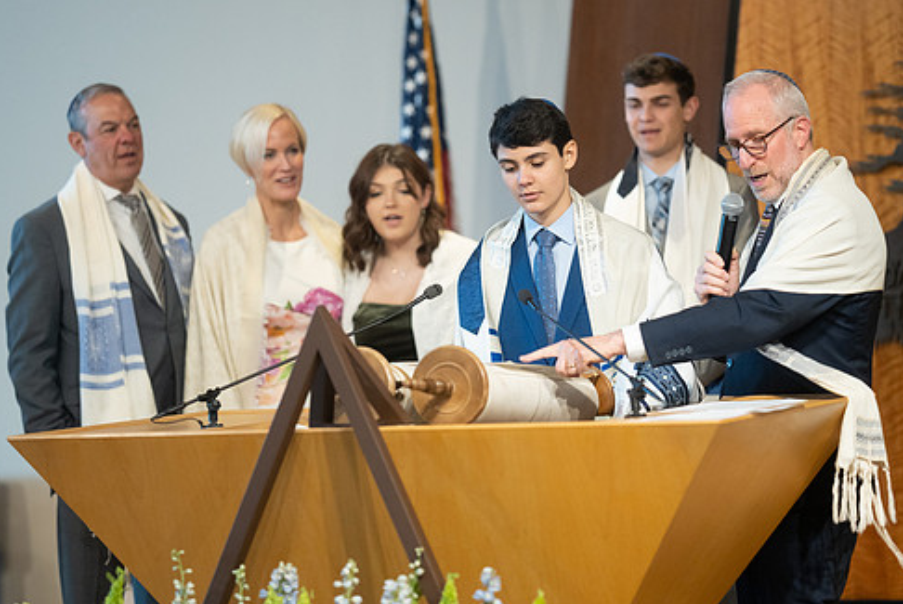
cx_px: 440
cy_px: 254
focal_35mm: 161
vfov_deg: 8.5
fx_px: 4042
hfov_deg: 12.7
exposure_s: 1/400
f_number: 1.8
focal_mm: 135
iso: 3200
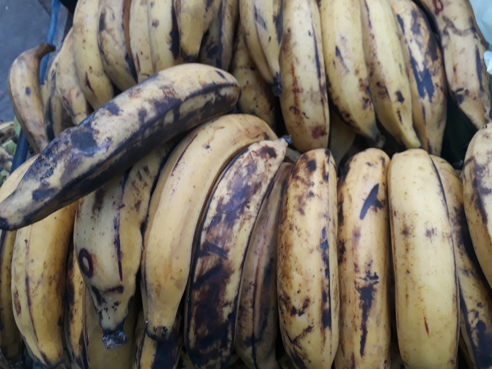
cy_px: 184
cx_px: 246
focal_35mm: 27
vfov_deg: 51.4
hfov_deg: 65.3
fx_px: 384
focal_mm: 3.6
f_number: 1.9
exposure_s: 1/40
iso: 50
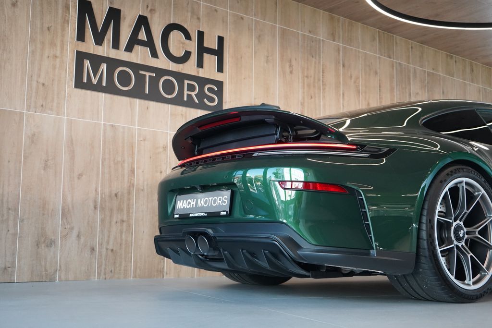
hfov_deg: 45.4
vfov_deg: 31.2
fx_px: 588
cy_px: 164
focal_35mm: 43
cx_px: 246
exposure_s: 1/160
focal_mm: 43
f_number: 4.5
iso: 4000
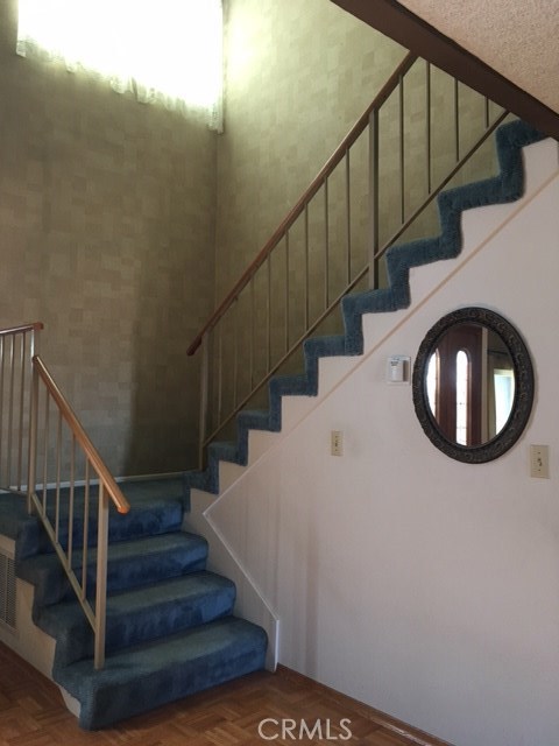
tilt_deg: +0.1
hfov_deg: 48.2
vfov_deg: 61.7
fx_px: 624
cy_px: 373
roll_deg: -0.6
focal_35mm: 29
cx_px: 280
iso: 125
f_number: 2.2
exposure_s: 1/30
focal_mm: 4.15
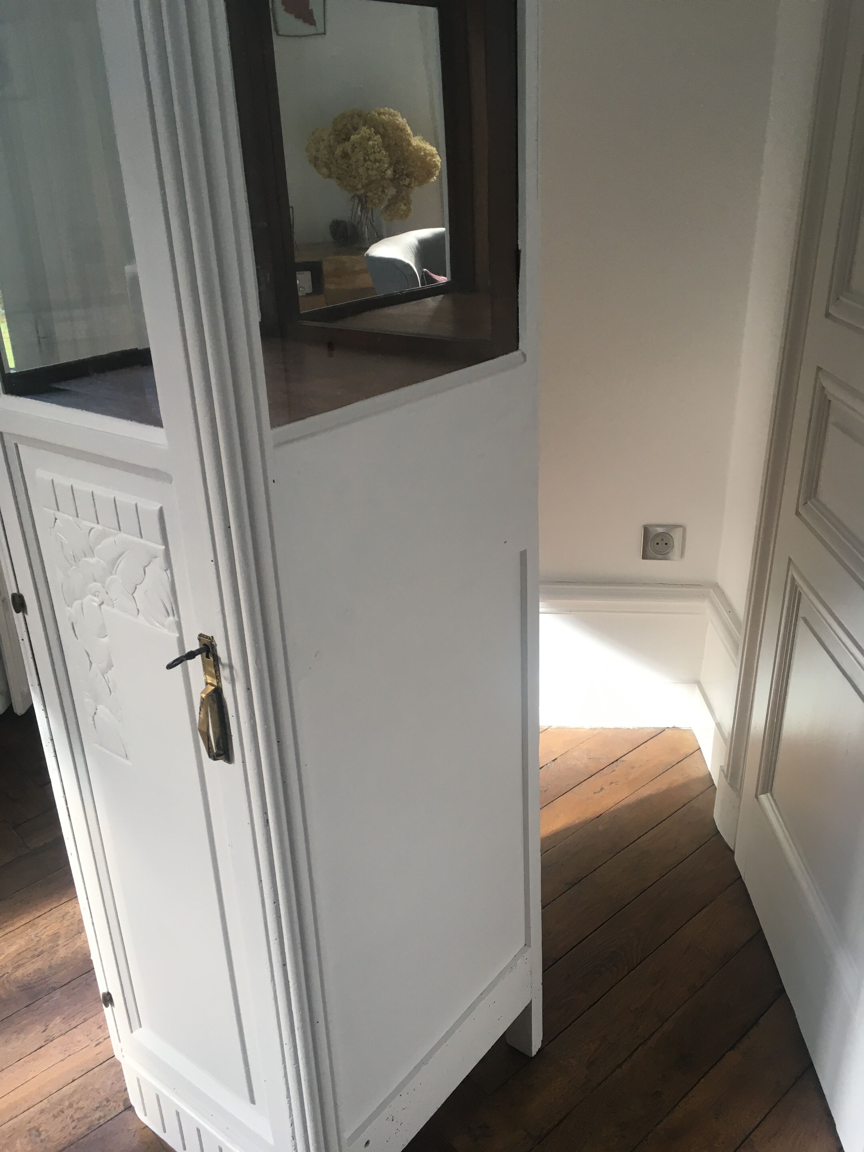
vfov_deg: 61.7
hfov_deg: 48.2
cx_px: 432
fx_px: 965
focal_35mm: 29
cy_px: 576
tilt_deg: -22.4
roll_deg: +1.7
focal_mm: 4.15
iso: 32
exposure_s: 1/33
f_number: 2.2
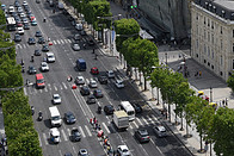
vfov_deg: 15.5
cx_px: 228
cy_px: -63
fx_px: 540
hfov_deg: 23.5
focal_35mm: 83
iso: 250
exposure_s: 1/125
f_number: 20
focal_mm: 28
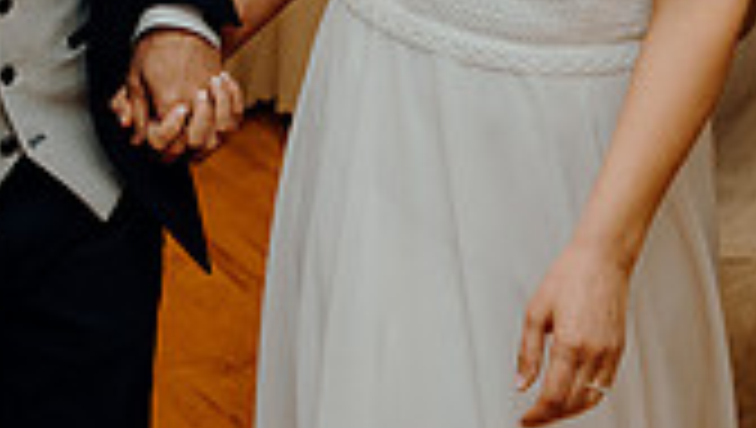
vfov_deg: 9.2
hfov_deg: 16.5
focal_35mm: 130
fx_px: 2609
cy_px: -187
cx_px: 446
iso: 1250
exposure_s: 1/200
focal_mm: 24
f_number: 2.8
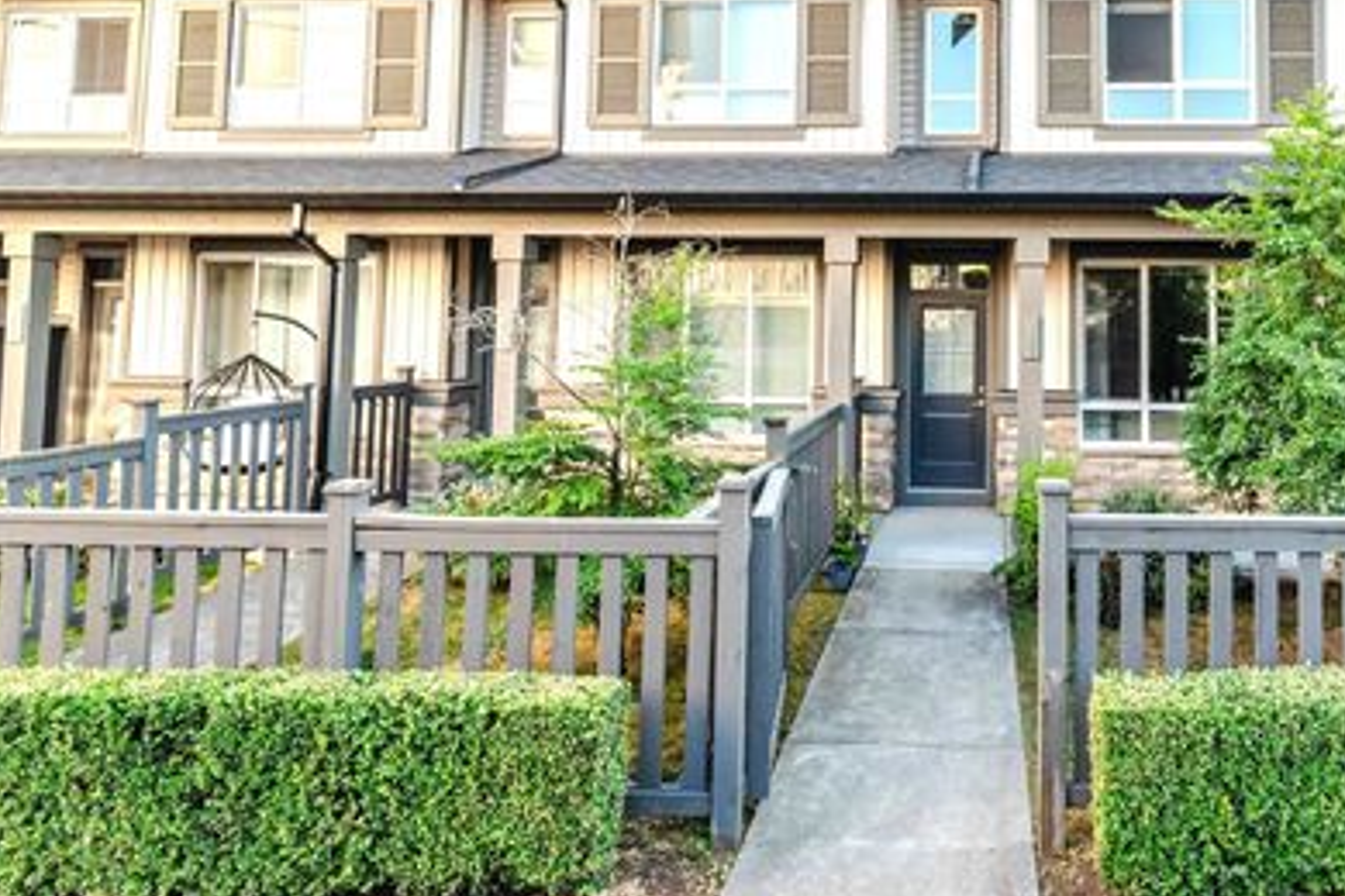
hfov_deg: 72.9
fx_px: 859
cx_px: 935
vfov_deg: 53.4
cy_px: 260
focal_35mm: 23
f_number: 4
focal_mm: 14
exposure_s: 1/500
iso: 200
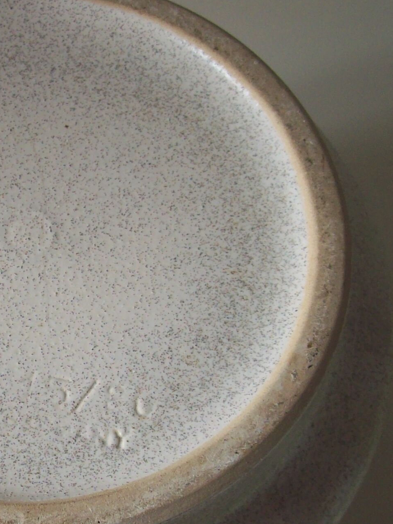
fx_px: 1211
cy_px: 333
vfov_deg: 24.3
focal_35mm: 80
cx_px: 47
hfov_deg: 18.2
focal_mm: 6
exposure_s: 1/111
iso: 80
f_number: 2.7
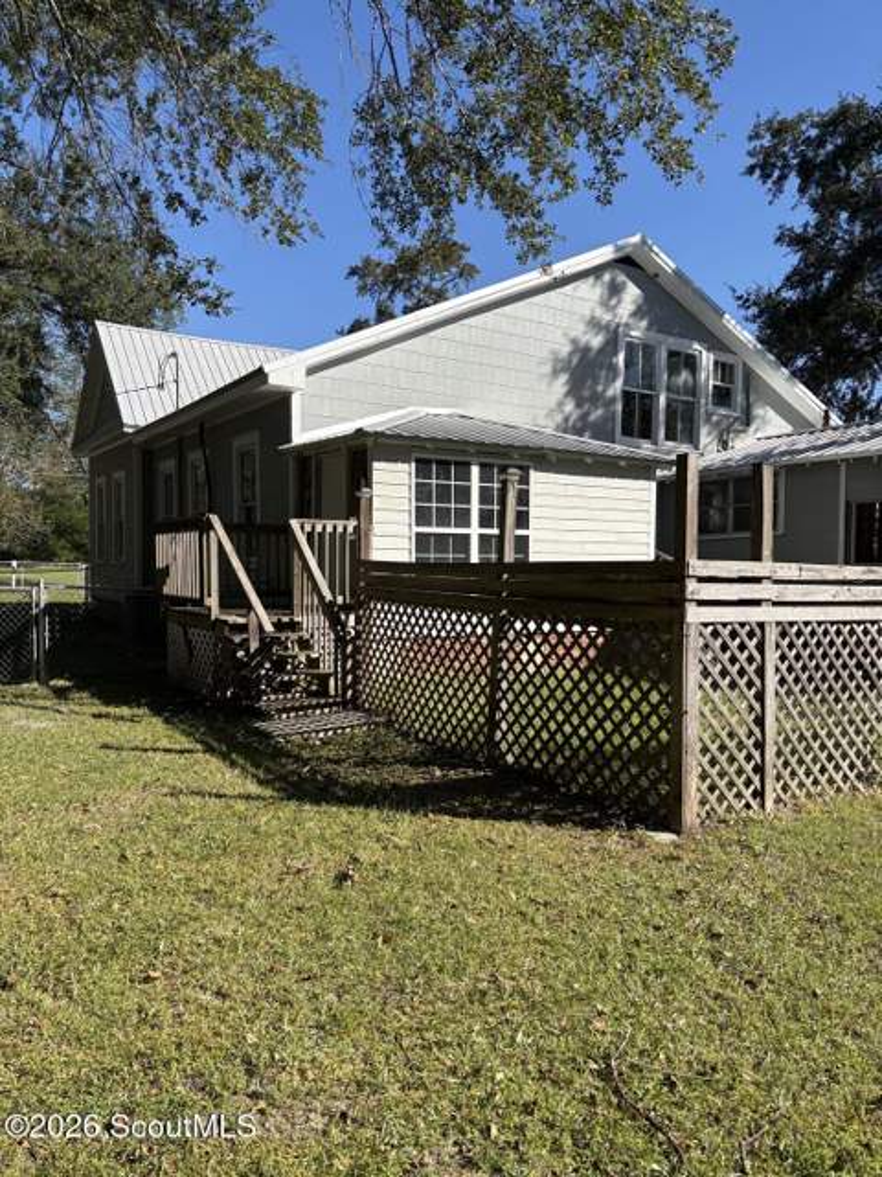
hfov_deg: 53.1
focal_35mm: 26
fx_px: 883
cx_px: 441
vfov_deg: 67.3
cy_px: 588
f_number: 1.6
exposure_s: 1/2639
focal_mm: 5.96
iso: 50
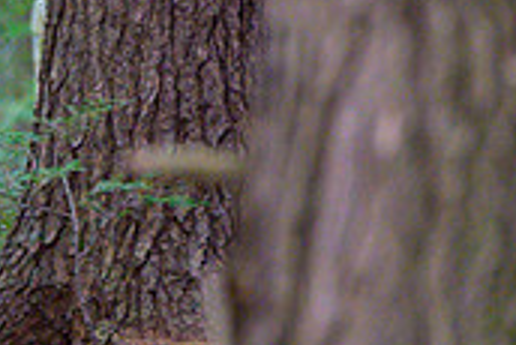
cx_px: -225
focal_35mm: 656
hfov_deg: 3.1
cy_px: -39
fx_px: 9410
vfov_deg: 2.1
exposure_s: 1/160
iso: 8000
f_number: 4
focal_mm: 195
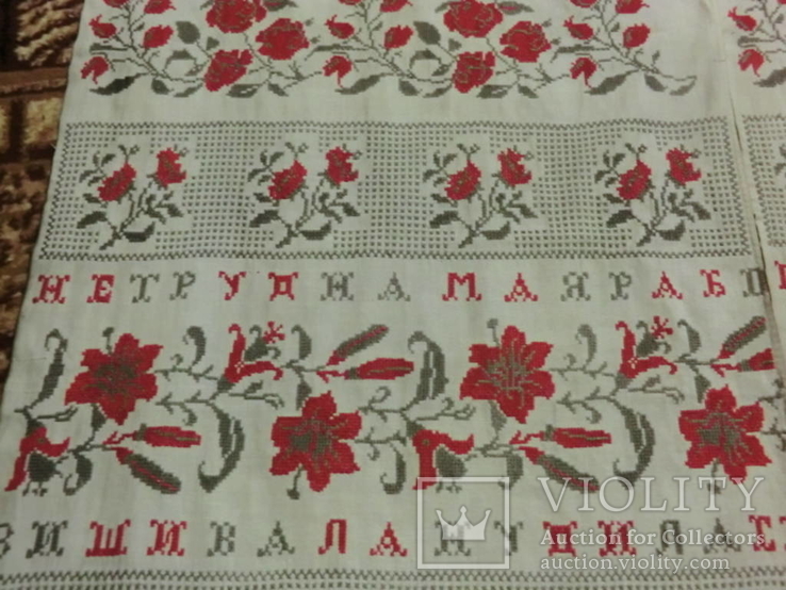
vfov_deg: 36.0
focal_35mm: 40
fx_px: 909
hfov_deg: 46.8
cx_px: 393
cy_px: 295
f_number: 3.8
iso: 800
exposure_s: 1/13
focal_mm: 7.1
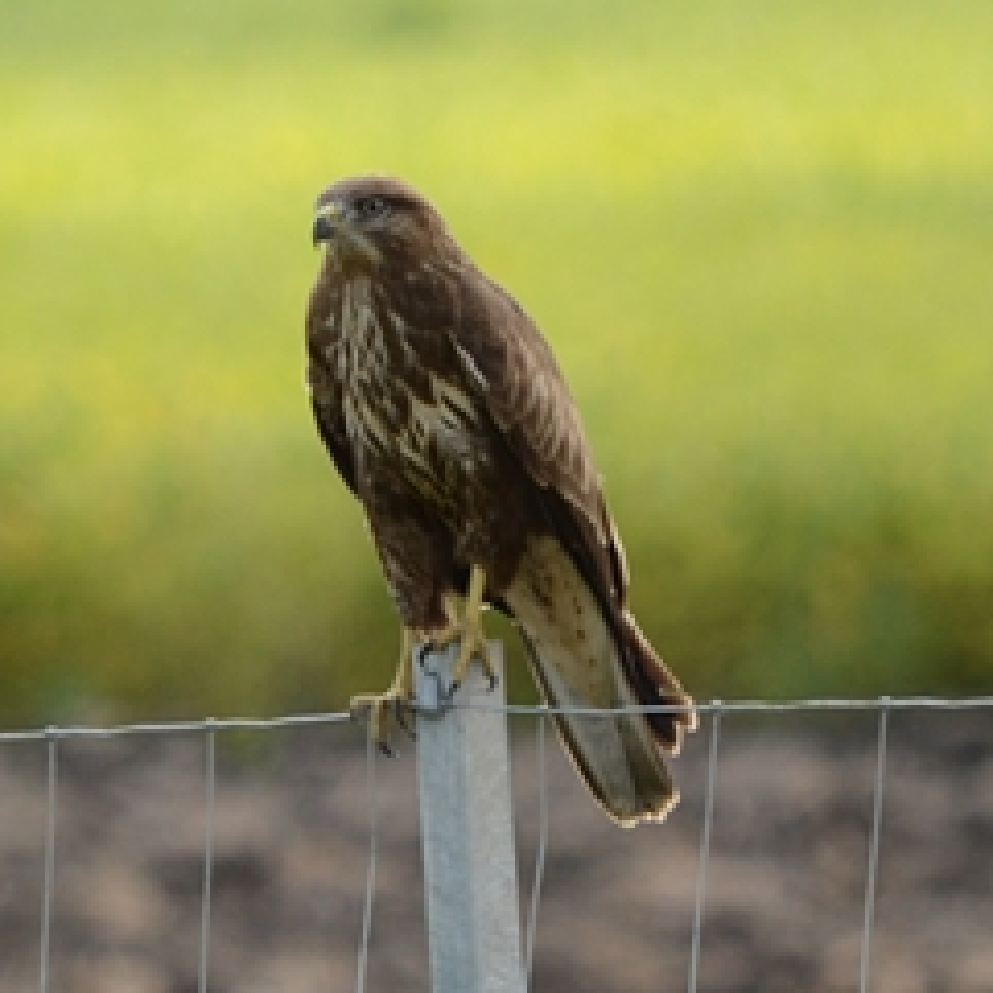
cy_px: 466
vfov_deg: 1.5
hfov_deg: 1.5
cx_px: 284
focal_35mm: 1188
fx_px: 38556
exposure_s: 1/1600
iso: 800
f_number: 5.6
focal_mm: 300
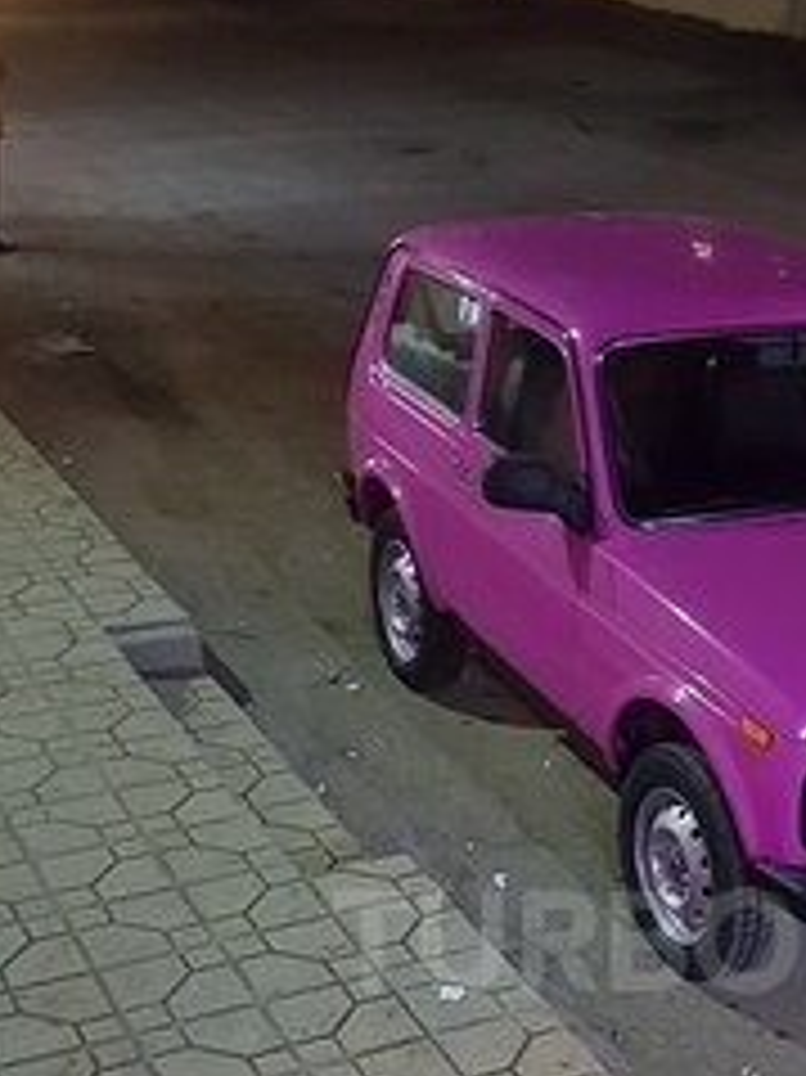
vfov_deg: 33.9
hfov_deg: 26.4
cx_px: 680
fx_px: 1678
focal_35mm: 54
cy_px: 941
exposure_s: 1/10
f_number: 1.7
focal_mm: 4.2
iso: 1000
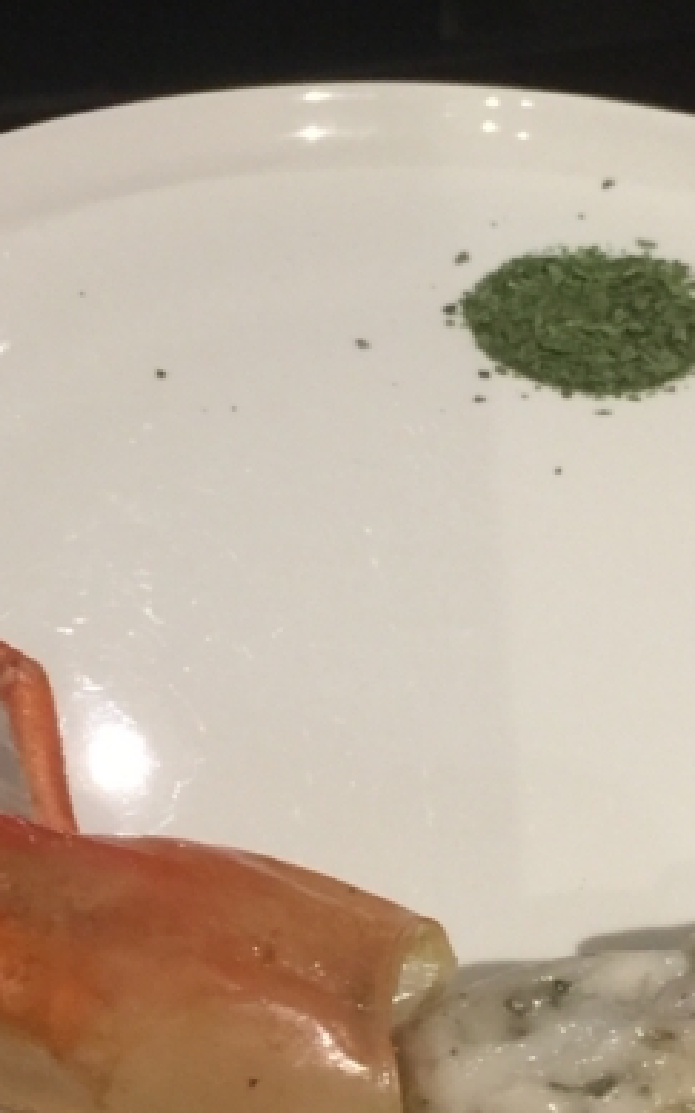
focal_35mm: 81
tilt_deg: -44.5
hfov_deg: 16.1
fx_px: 2456
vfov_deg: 25.4
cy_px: 755
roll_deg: -4.2
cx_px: 460
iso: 100
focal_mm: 4.15
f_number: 2.2
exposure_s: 1/10
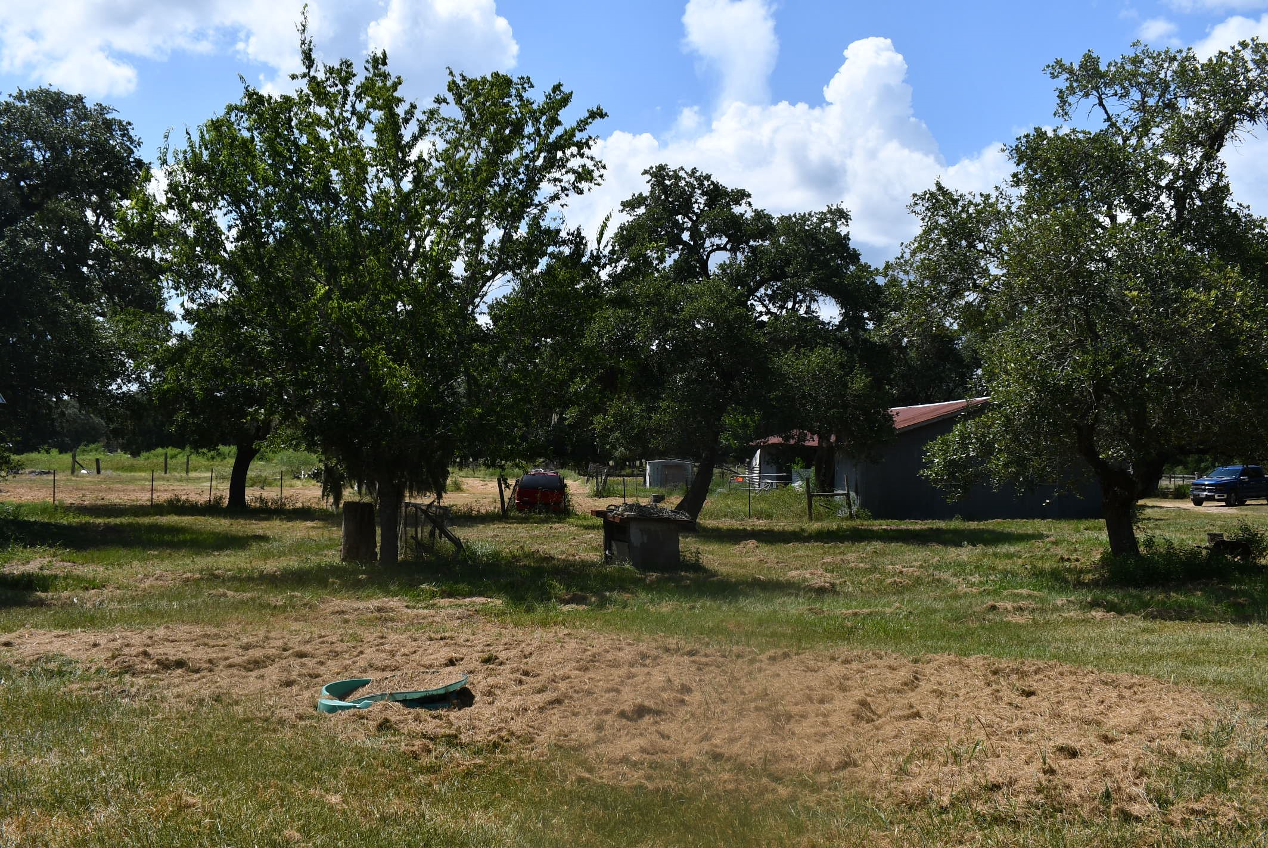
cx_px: 634
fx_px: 1269
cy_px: 424
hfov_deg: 53.1
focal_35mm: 36
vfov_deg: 37.0
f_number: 9
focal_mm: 18
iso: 100
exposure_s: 1/320
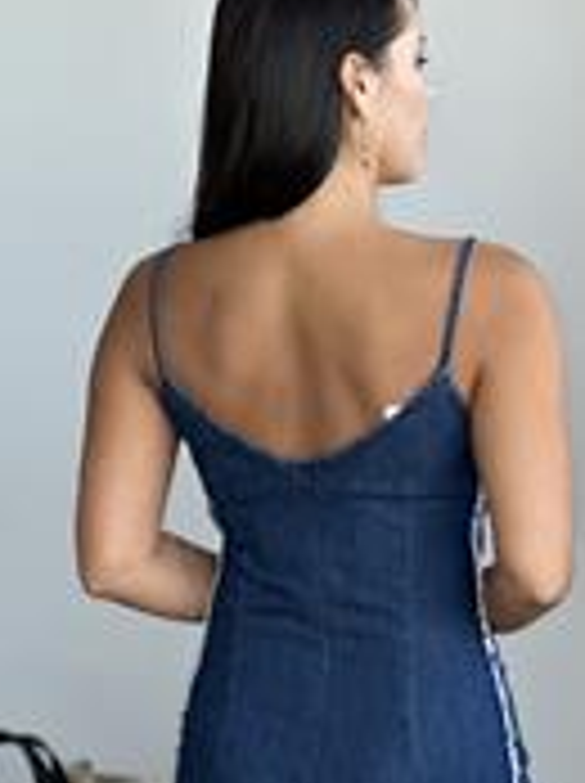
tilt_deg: -10.1
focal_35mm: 183
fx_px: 4134
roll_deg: +3.2
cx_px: 333
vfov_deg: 10.7
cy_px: 740
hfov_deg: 8.1
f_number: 2.8
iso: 200
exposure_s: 1/121
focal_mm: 9
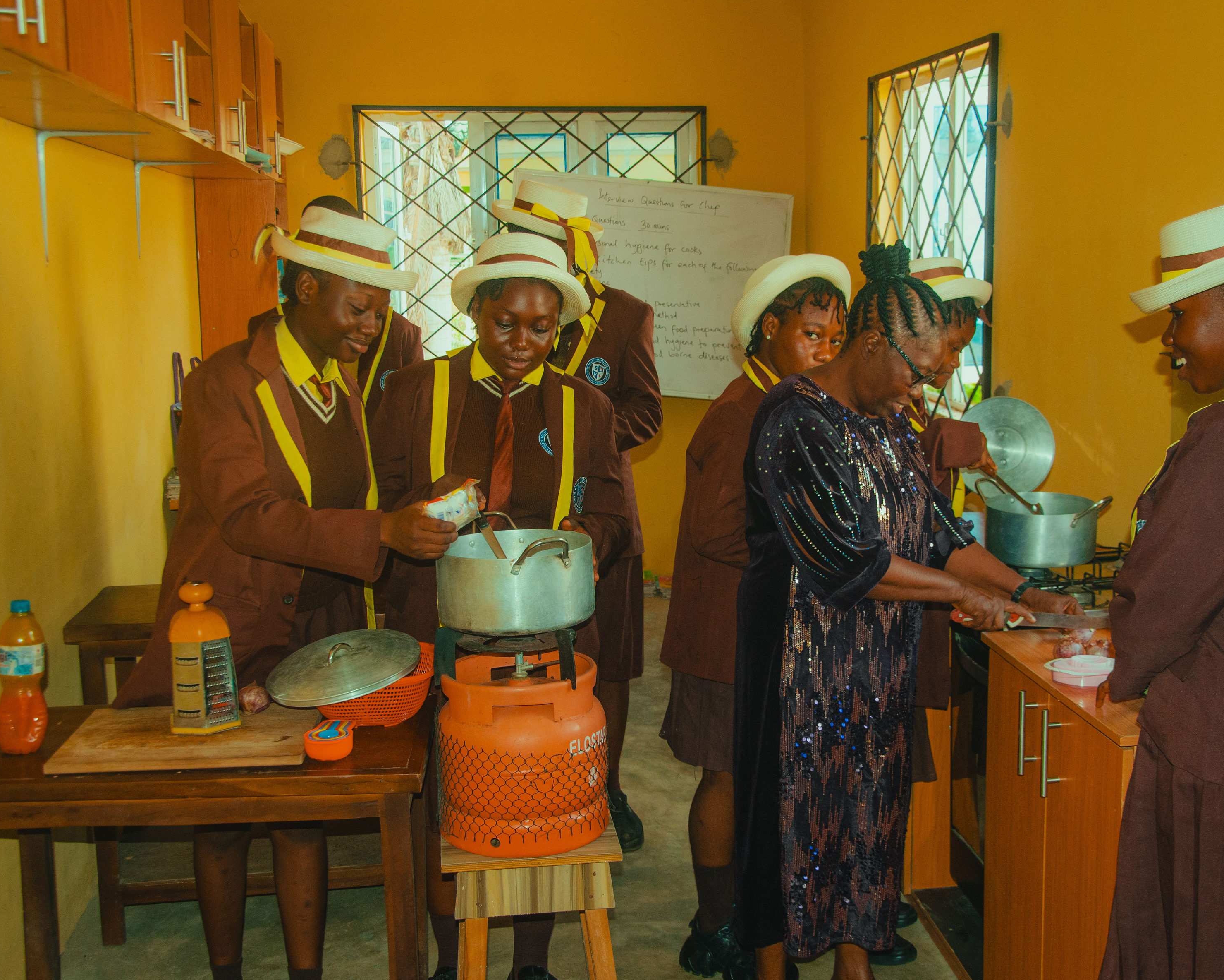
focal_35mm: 41
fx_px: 1485
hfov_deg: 44.8
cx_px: 641
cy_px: 490
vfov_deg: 36.5
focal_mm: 24
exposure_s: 1/200
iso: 640
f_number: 6.3
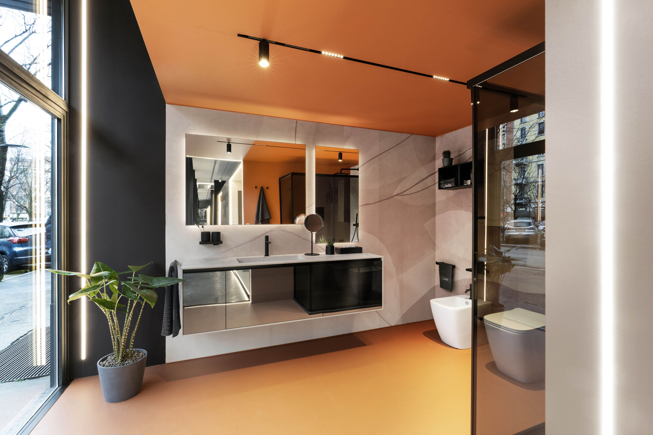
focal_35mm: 16
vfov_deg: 73.8
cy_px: 218
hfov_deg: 96.7
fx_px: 290
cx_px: 326
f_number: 14
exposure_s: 1/2.5
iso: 200
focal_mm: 16
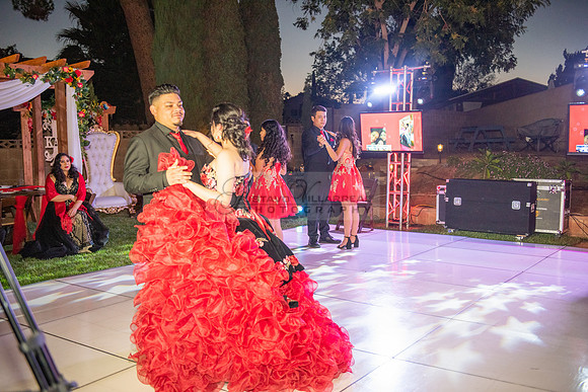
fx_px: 588
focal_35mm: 36
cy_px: 196
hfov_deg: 53.1
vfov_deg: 36.9
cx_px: 294
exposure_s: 1/100
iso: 1600
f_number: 3.2
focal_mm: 36
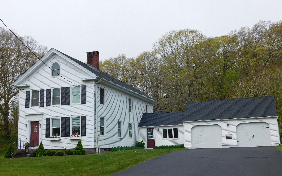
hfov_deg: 46.2
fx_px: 330
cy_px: 102
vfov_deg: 29.8
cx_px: 143
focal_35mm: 43
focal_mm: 7.1
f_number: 3.6
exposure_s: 1/800
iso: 125
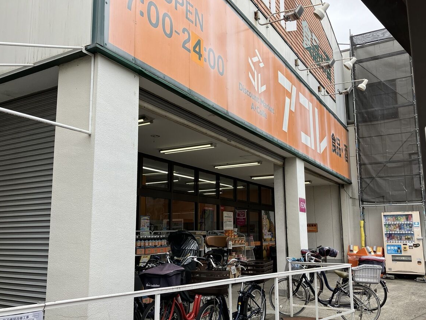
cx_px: 215
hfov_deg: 58.4
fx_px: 381
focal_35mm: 31
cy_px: 174
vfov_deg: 45.4
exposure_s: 1/952
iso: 32
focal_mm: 3.99
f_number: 1.8
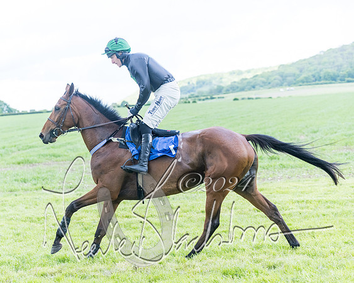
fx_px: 873
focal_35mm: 83
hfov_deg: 22.9
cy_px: 139
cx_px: 148
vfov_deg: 18.4
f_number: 4
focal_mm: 70
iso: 800
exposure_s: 1/1600
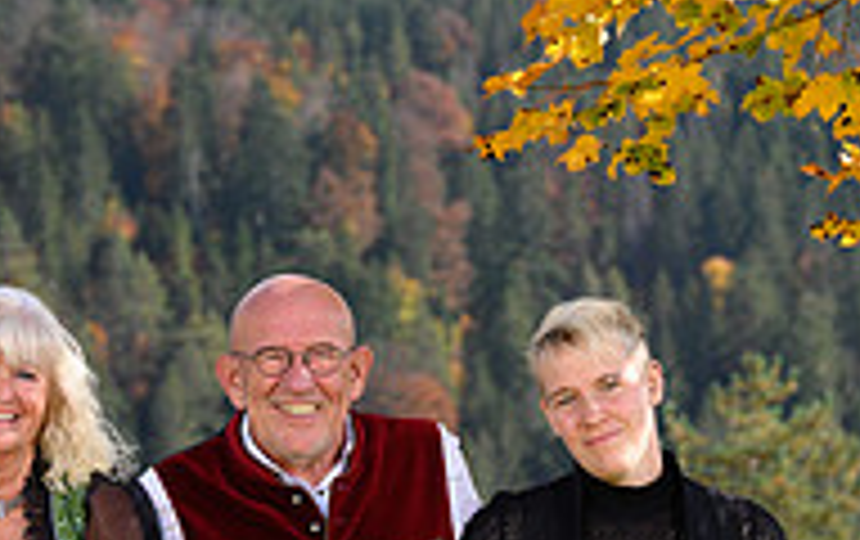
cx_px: 122
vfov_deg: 7.3
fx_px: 4202
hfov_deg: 11.6
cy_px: 752
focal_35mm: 179
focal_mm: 58
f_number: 4
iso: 100
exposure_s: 1/400
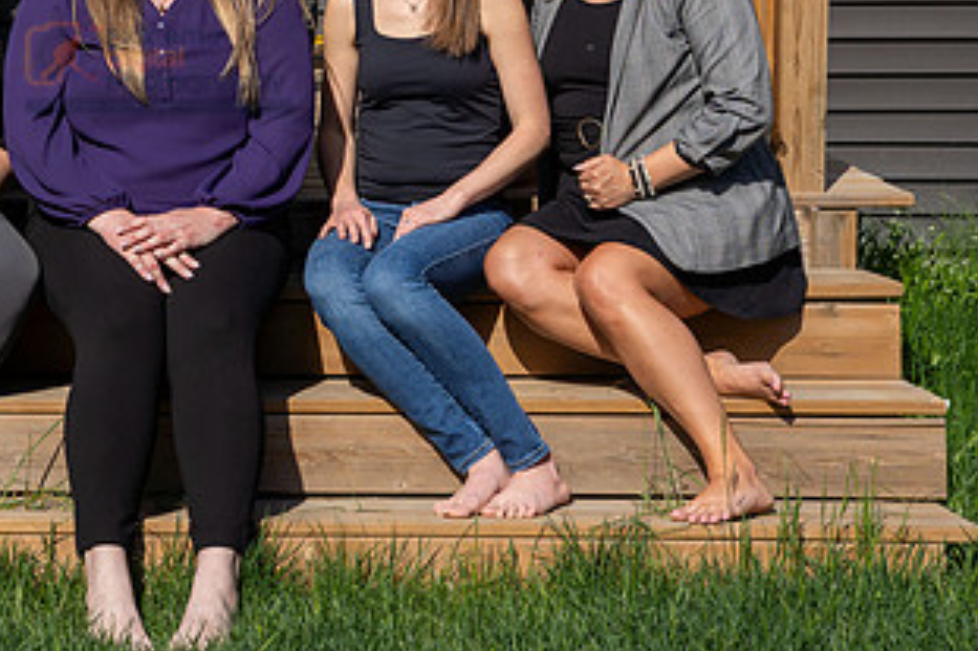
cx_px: 144
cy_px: 64
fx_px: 2444
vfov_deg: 15.0
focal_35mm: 90
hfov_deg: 22.2
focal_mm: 45
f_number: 7.1
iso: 320
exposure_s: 1/1000
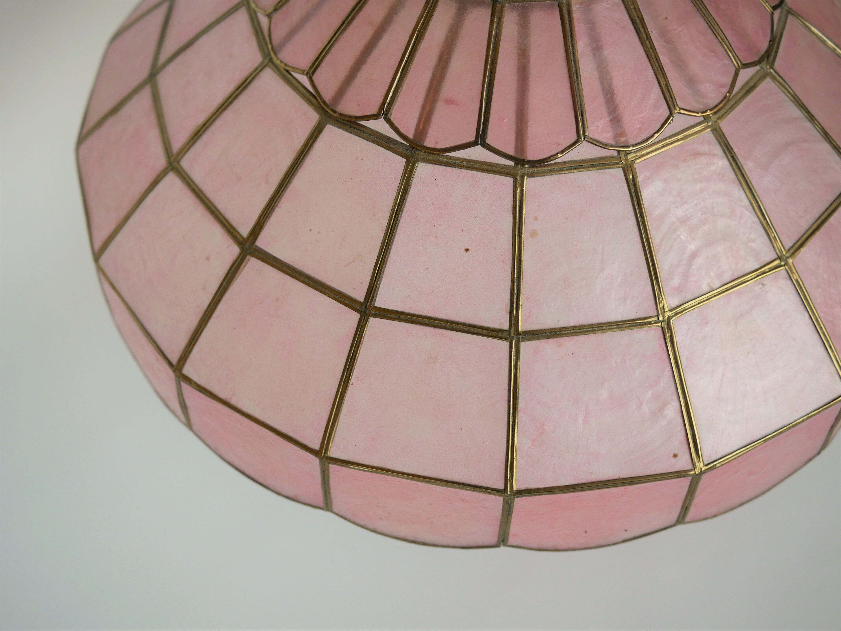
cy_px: 316
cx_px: 420
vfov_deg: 36.0
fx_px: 972
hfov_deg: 46.8
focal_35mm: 40
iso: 200
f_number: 2.5
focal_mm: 20
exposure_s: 1/250
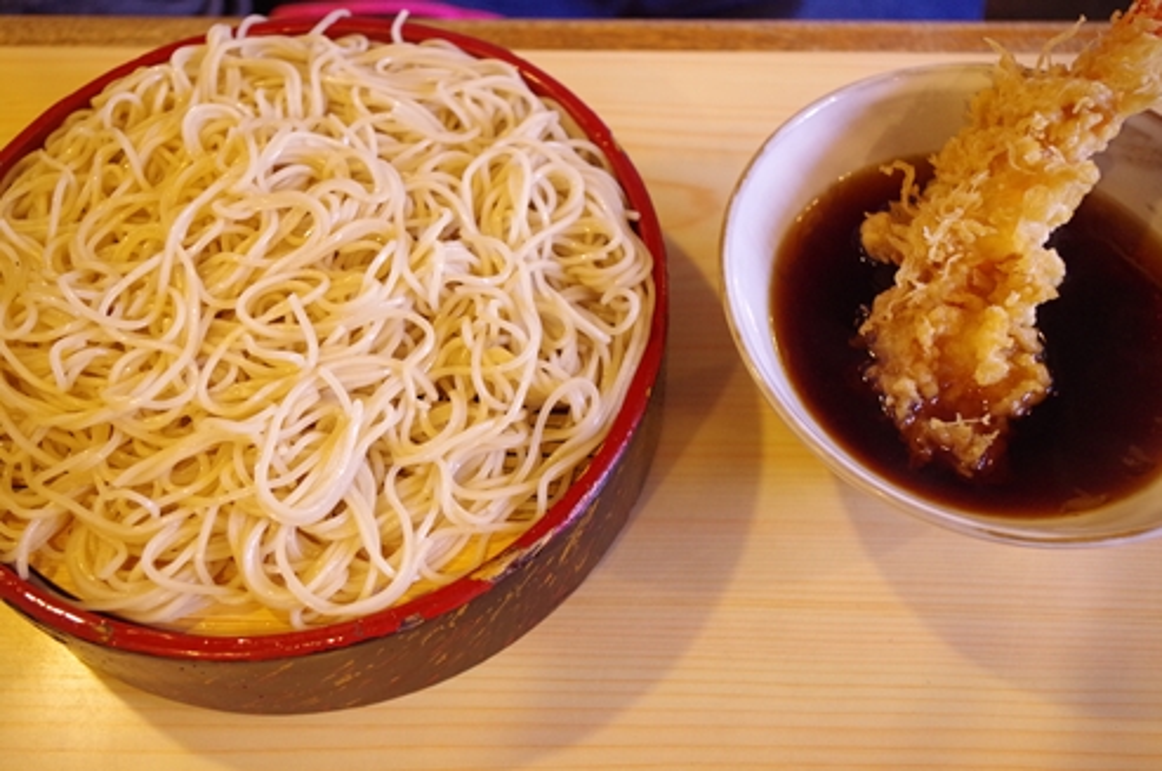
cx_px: 581
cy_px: 386
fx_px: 1178
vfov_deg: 36.2
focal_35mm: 37
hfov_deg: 52.5
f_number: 4
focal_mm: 24.38
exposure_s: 1/50
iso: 1600
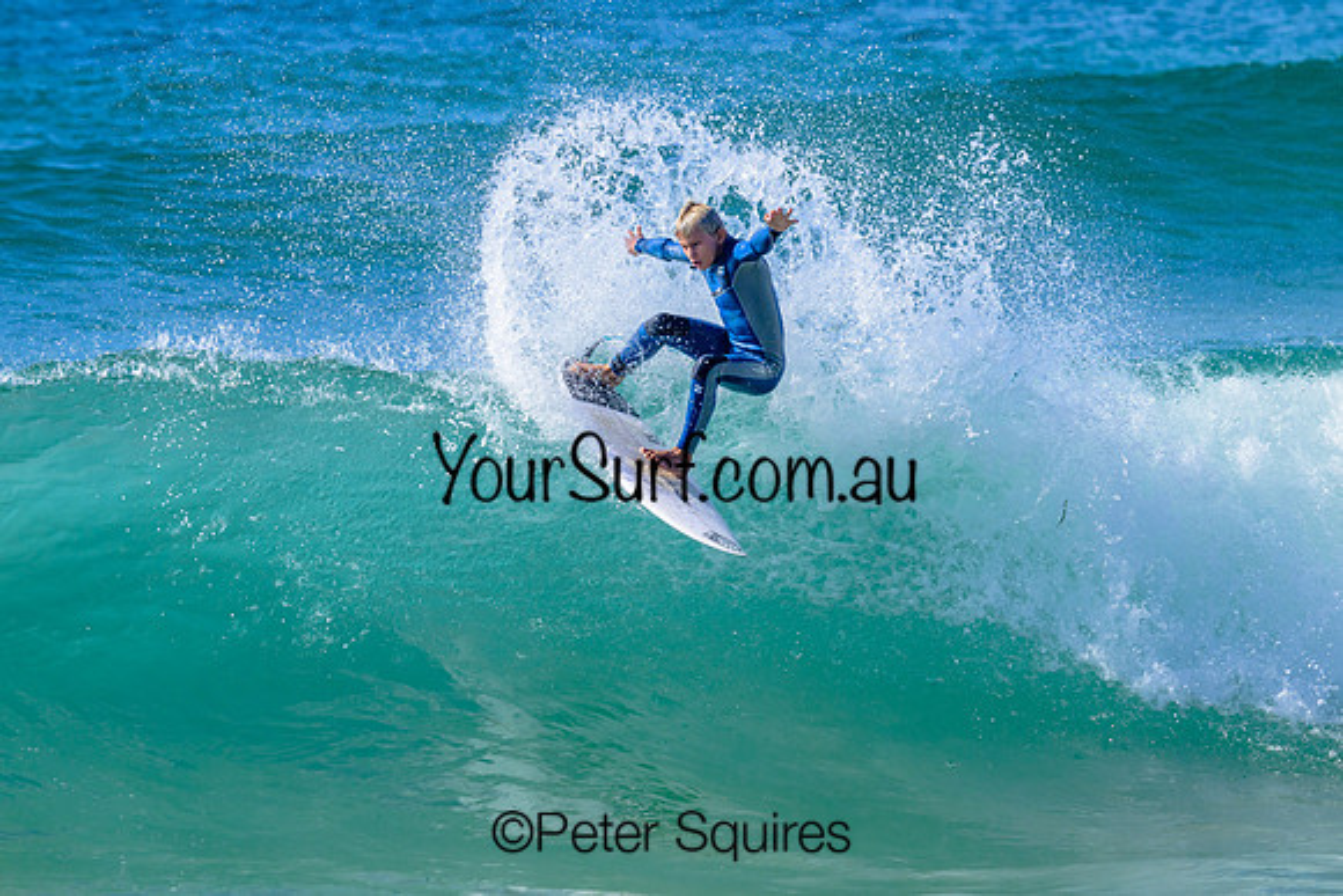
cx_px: 672
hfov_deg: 5.3
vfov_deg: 3.5
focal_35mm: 390
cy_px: 448
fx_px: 14552
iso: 800
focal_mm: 390
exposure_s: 1/2000
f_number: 10
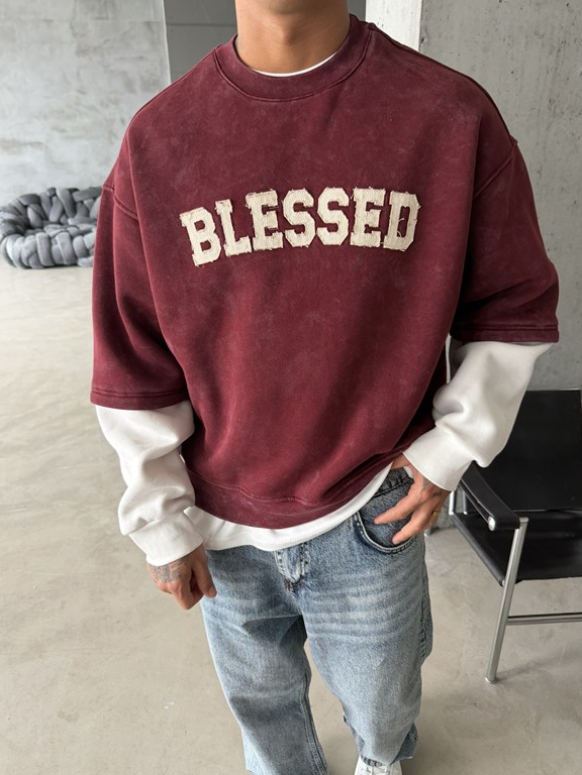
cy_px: 381
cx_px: 284
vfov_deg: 69.4
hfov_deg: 54.9
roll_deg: +0.9
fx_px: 560
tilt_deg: -25.2
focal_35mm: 25
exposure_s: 1/113
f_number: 1.78
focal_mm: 6.76
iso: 200
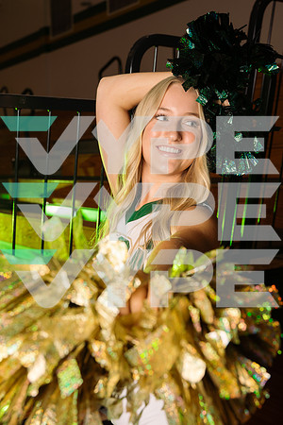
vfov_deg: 41.1
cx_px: 142
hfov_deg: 28.1
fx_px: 566
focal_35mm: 48
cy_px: 212
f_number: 5.6
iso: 125
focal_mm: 48
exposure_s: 1/250
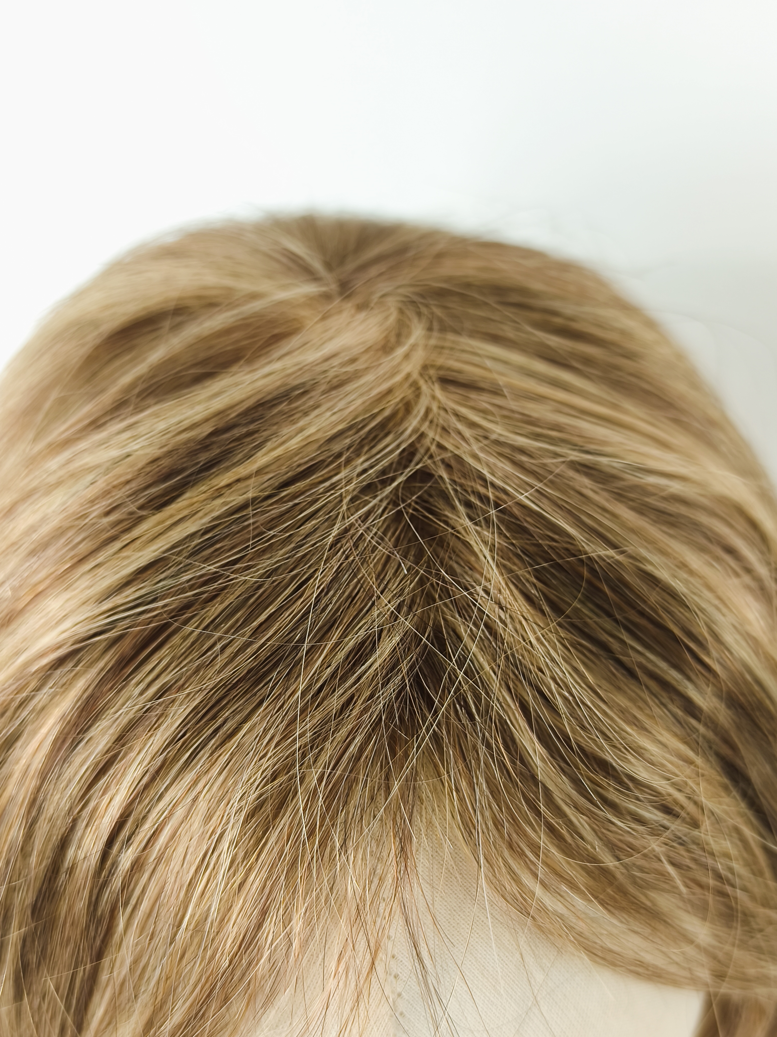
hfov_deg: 44.2
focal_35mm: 32
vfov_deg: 56.8
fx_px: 958
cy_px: 518
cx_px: 388
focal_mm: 6.14
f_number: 1.65
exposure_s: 1/100
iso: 50
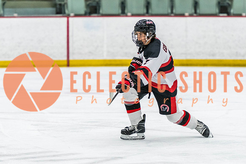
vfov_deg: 5.1
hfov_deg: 7.6
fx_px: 1857
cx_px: 146
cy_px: 74
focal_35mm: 272
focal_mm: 165
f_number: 2.8
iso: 2200
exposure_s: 1/640
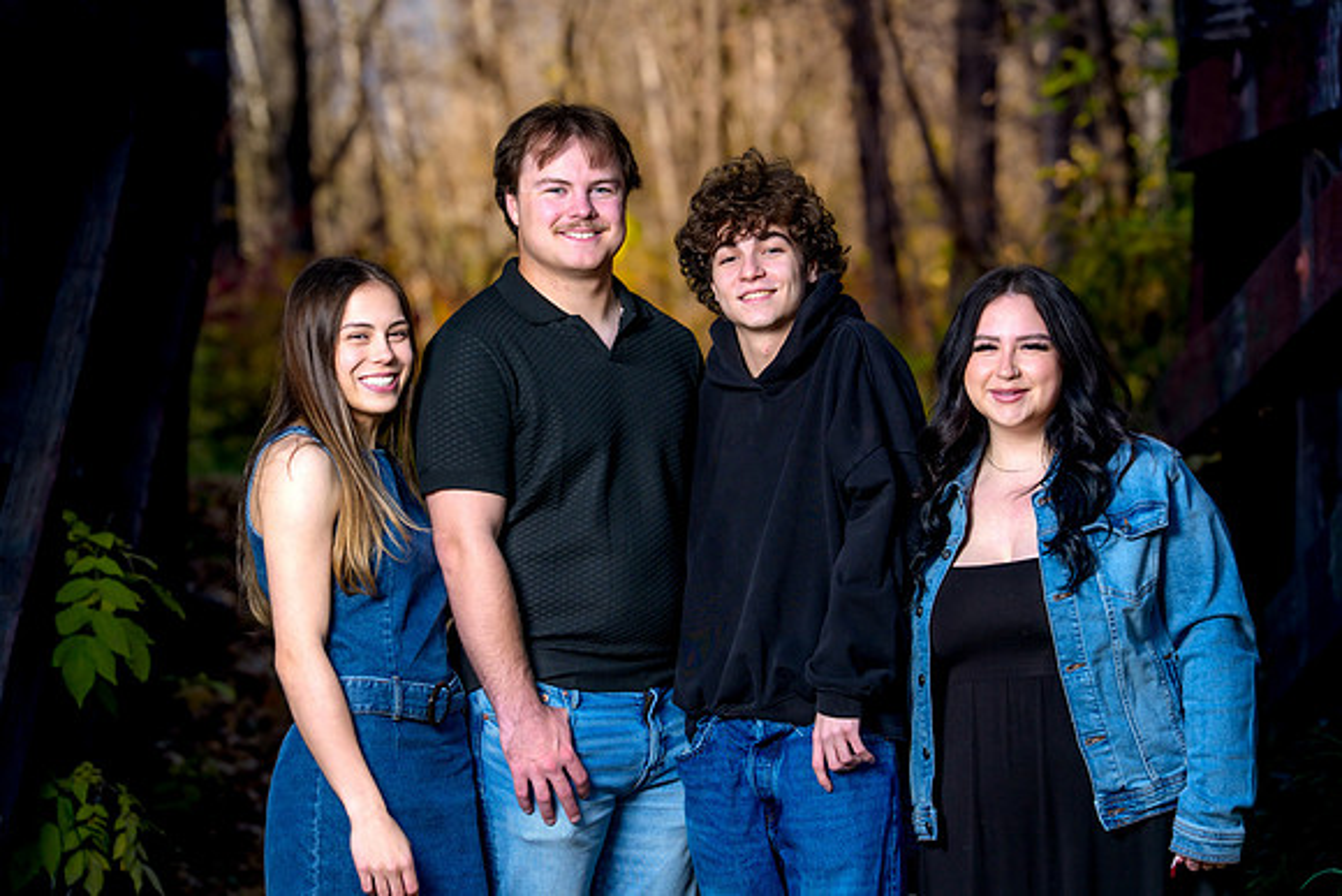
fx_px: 3728
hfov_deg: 20.4
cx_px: 671
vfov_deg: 13.7
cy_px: 448
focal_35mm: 100
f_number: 3.2
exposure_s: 1/200
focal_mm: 100
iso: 400
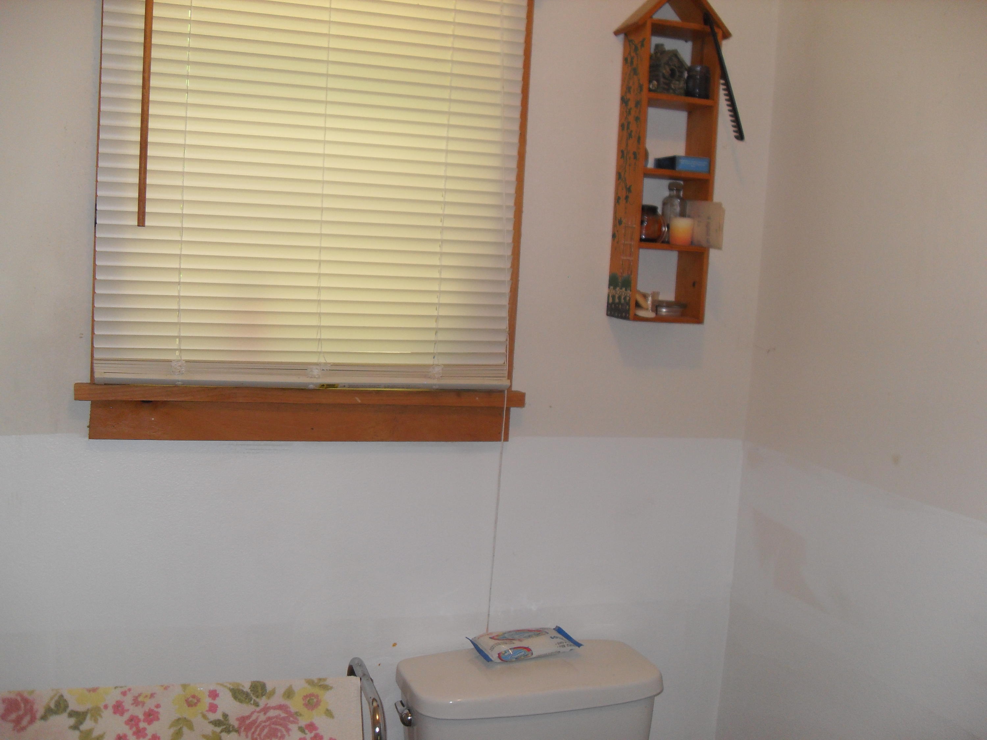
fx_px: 969
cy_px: 370
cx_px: 494
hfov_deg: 54.0
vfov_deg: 41.8
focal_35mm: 34
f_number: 2.8
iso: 100
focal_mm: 6.3
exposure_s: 1/45
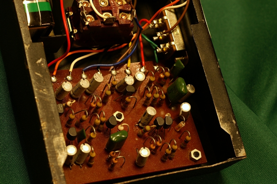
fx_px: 577
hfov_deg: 27.0
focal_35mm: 75
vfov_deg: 18.2
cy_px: 92
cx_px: 138
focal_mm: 50
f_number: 8
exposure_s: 1
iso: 100
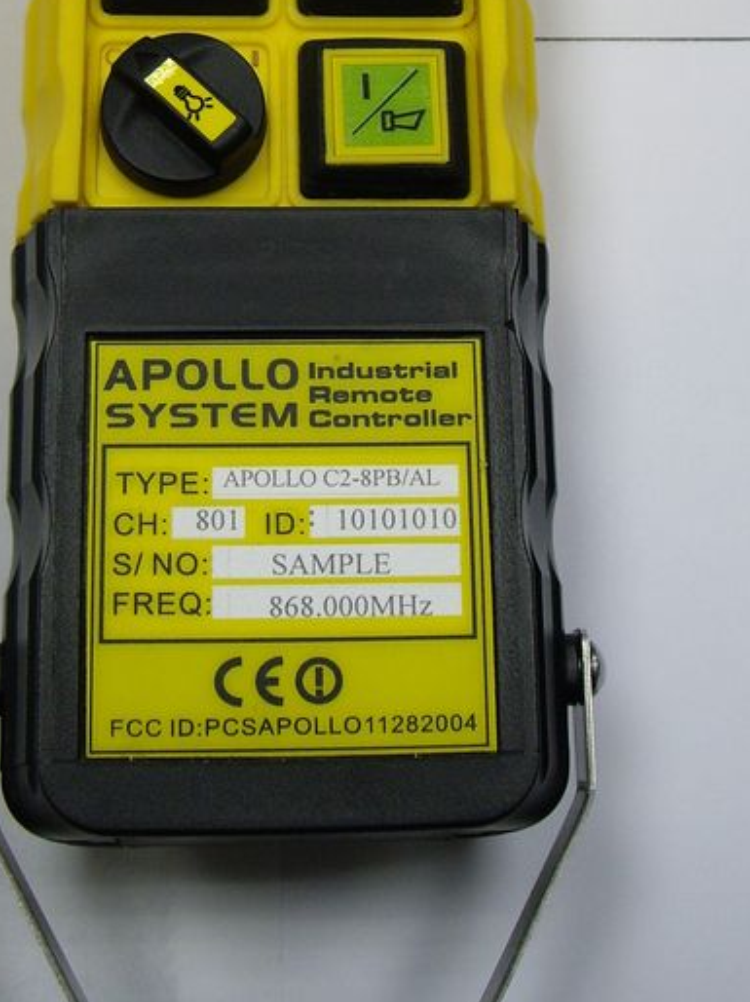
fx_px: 2140
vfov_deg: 25.5
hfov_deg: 19.9
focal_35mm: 74
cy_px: 105
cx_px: 397
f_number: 2.7
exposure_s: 1/60
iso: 100
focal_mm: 6.2
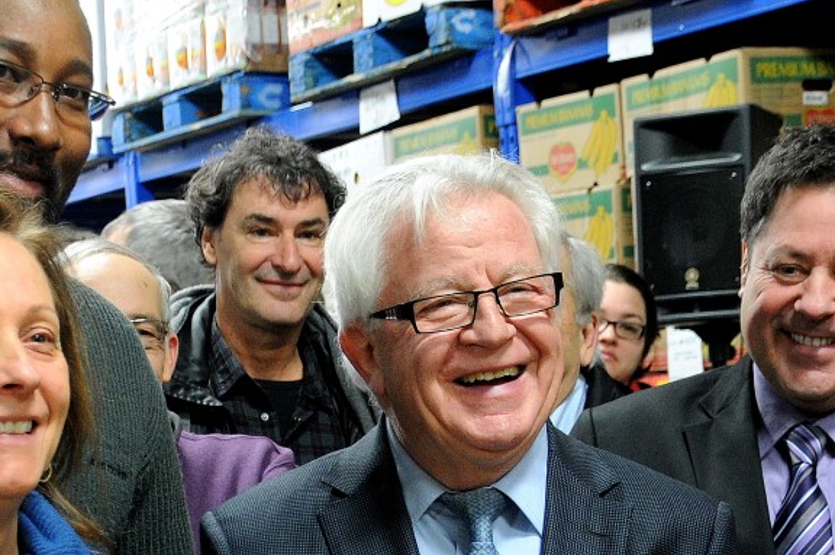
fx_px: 2549
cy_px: 707
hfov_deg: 18.6
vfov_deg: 12.1
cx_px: 297
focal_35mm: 110
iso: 720
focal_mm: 26
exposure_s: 1/30
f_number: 4
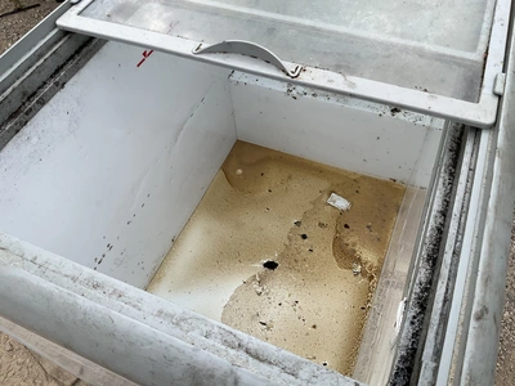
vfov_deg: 48.2
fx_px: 431
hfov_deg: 61.7
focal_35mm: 29
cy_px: 193
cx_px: 258
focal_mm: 3
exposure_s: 1/1490
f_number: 1.8
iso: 25
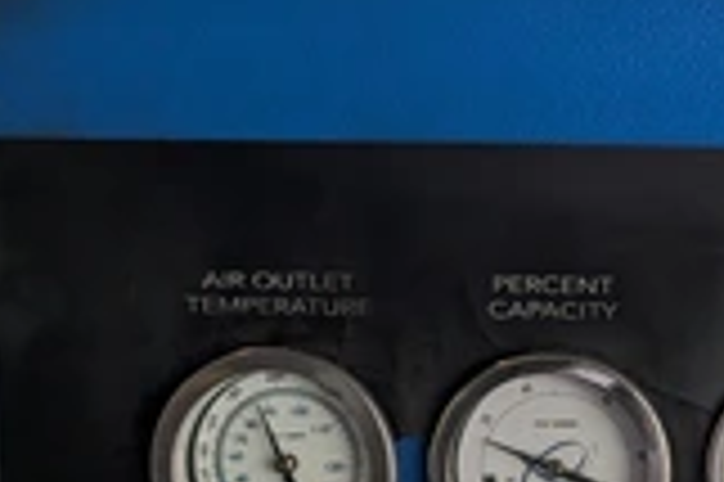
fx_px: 1246
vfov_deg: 21.6
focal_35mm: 62
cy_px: 376
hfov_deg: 28.9
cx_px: 823
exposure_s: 1/1792
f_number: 1.68
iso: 356
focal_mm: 6.9
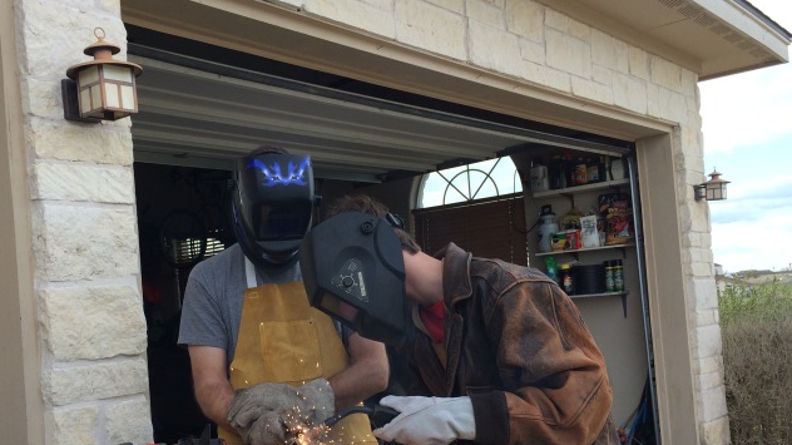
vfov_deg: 29.5
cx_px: 316
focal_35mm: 40
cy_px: 291
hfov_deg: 50.2
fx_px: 840
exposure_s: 1/441
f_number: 2.2
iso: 32
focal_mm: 4.15
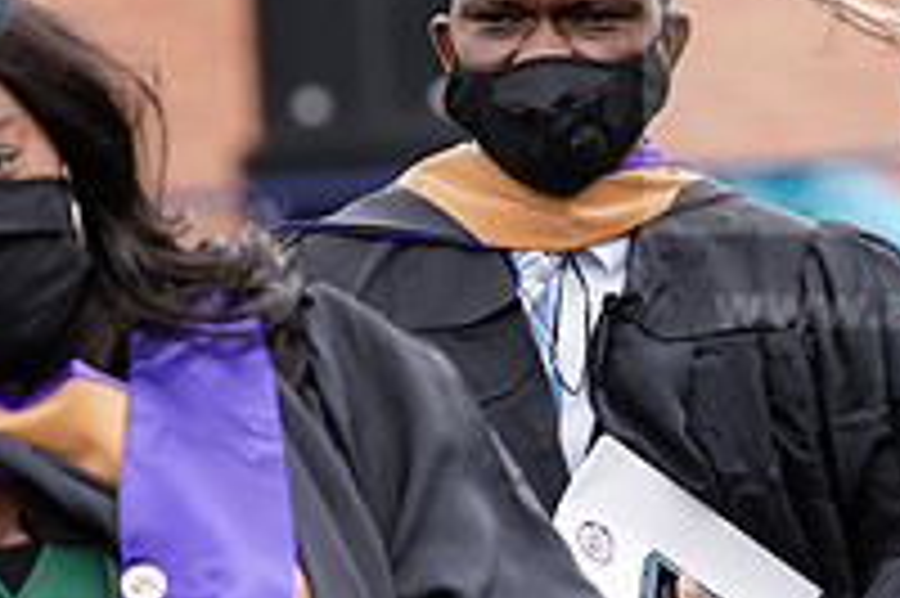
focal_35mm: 537
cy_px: 402
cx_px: 508
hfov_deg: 3.8
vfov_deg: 2.6
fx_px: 13414
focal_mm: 185
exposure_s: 1/640
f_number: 5
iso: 500
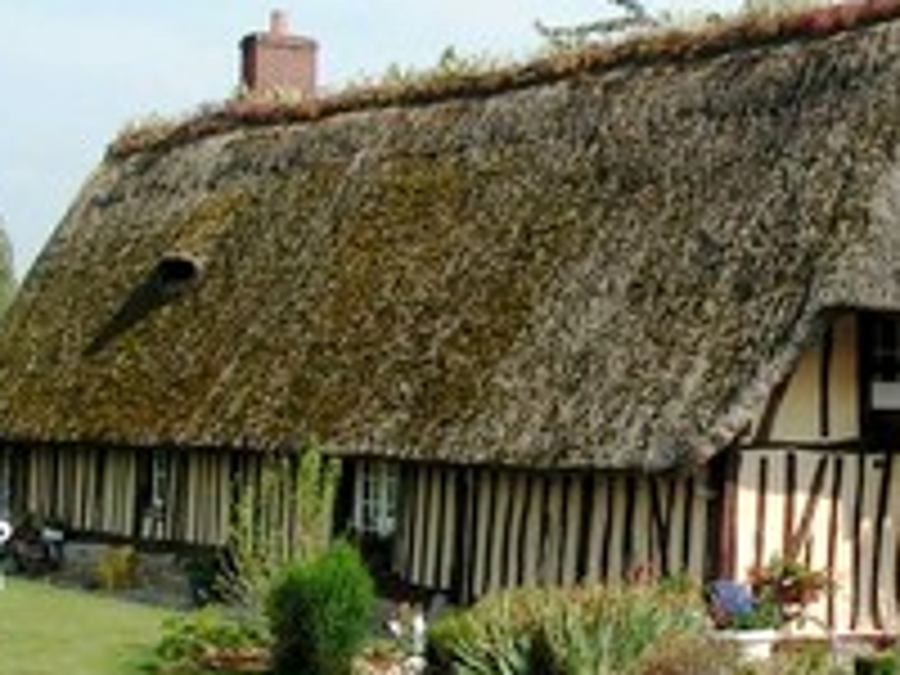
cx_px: 693
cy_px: 306
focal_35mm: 90
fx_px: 2340
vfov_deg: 16.4
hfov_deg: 21.6
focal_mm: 6.9
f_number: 5.6
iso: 50
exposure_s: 1/250
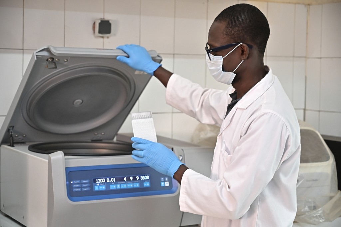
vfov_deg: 19.4
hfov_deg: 28.9
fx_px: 663
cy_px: 114
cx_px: 170
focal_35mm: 70
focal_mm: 70
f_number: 4
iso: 5000
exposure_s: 1/80
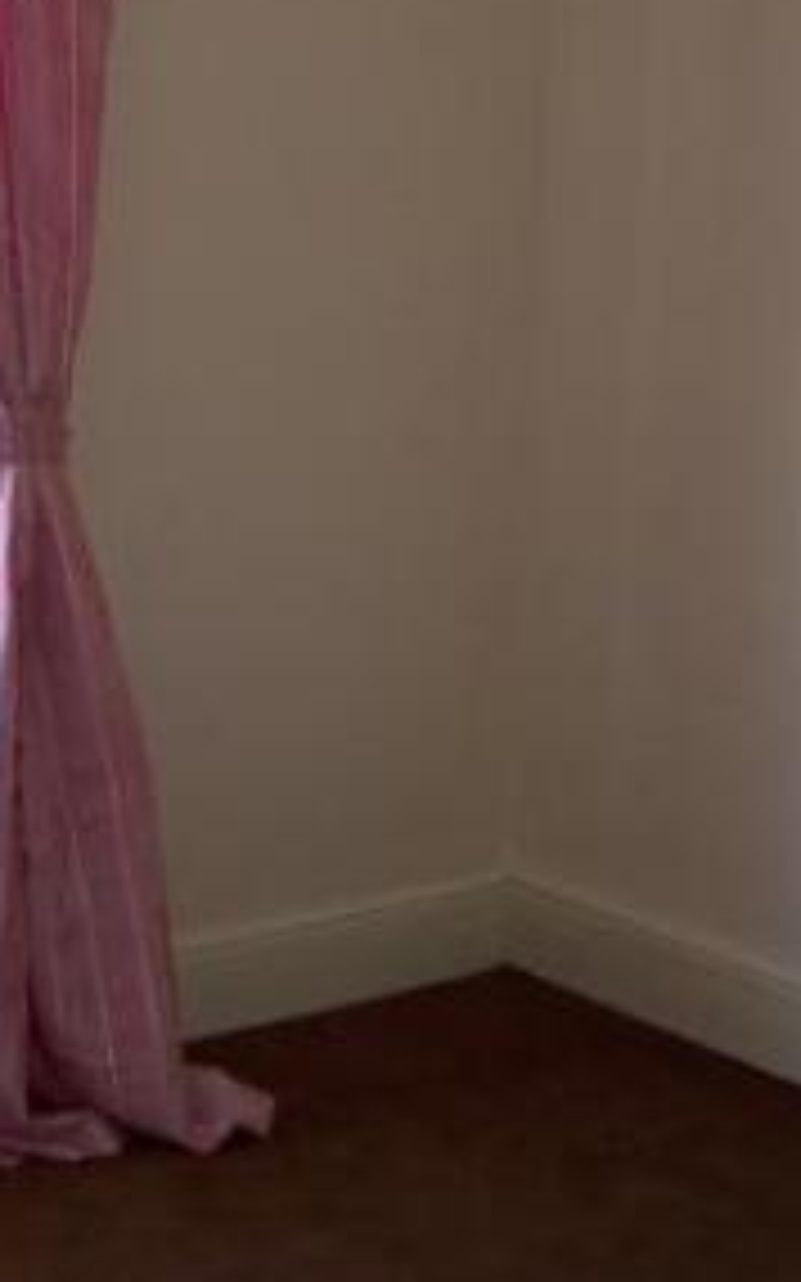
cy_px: 448
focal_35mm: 78
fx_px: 2726
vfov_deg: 26.4
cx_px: 182
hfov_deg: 16.6
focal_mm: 6
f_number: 2.7
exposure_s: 1/64
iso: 80
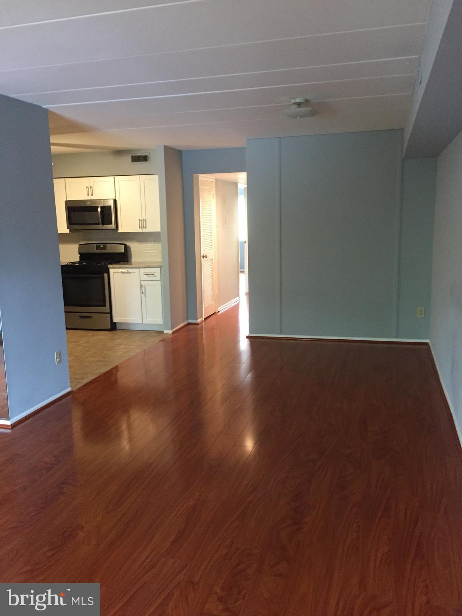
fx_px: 516
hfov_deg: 48.2
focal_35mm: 29
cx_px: 231
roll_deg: +2.1
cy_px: 308
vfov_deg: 61.7
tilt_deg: -9.2
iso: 250
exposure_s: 1/30
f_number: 2.2
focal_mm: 4.15
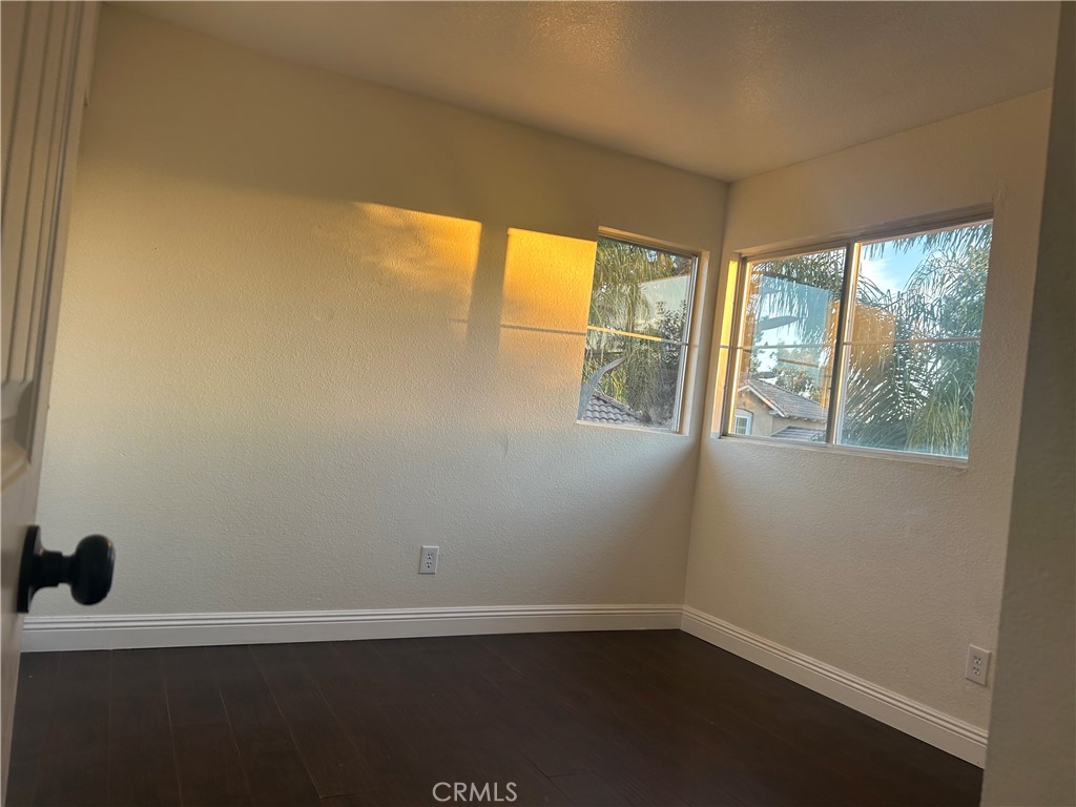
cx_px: 538
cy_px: 404
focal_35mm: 26
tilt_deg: +0.3
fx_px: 808
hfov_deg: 67.3
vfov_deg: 53.1
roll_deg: -6.3
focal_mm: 5.7
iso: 64
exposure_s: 1/121
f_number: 1.5
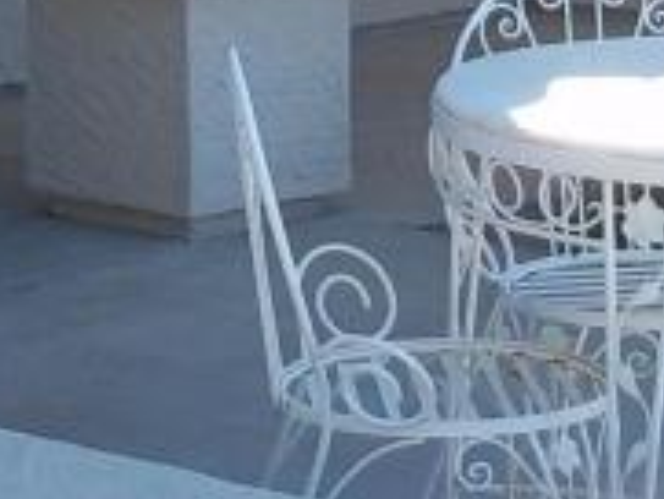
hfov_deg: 9.7
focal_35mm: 204
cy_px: -143
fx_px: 3916
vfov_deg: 7.2
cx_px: 253
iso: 80
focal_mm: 6.5
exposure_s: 1/250
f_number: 3.1
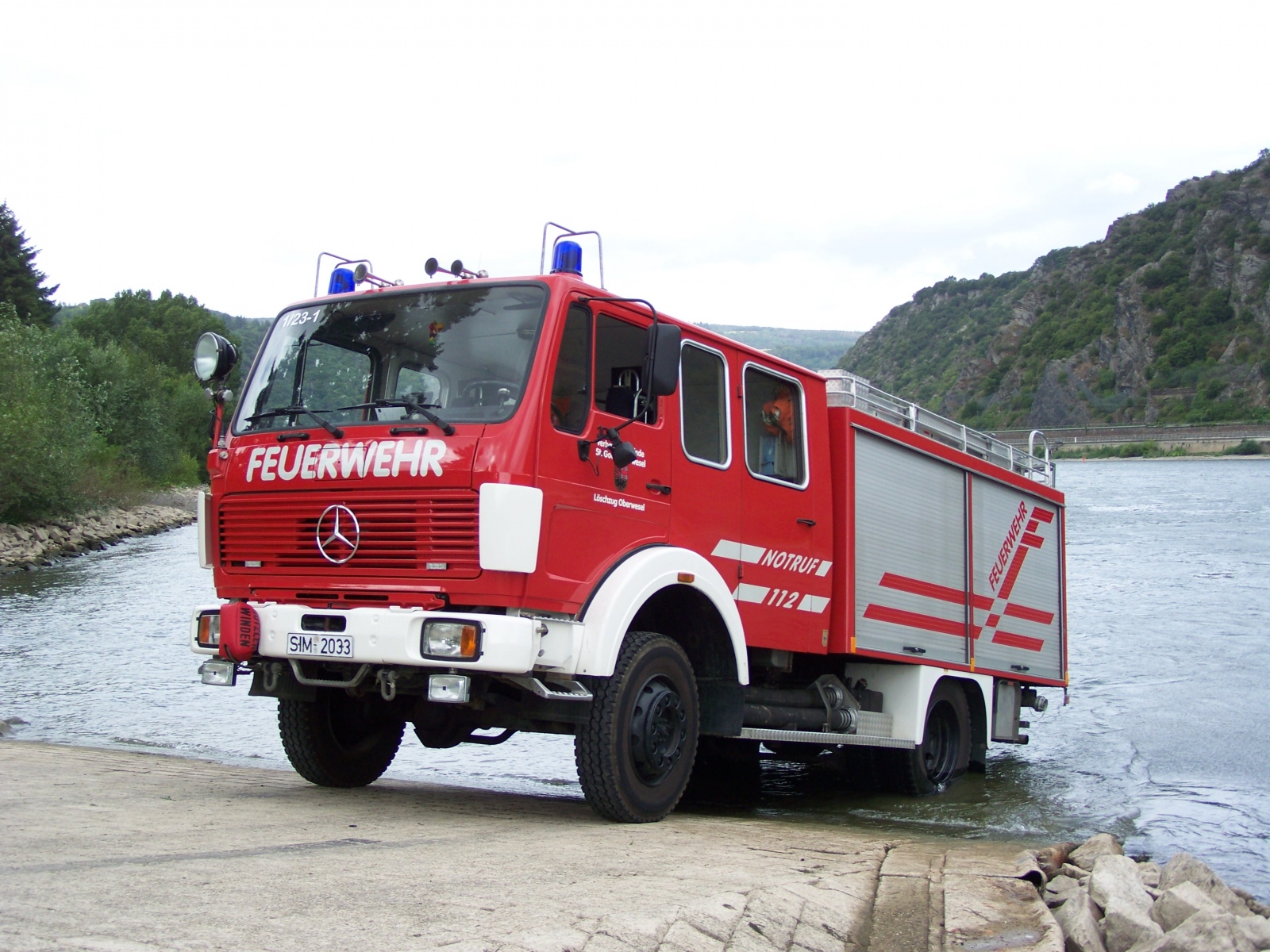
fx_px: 1871
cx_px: 635
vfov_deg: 28.6
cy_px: 476
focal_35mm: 51
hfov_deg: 37.5
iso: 64
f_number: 3.2
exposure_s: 1/320
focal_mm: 8.5
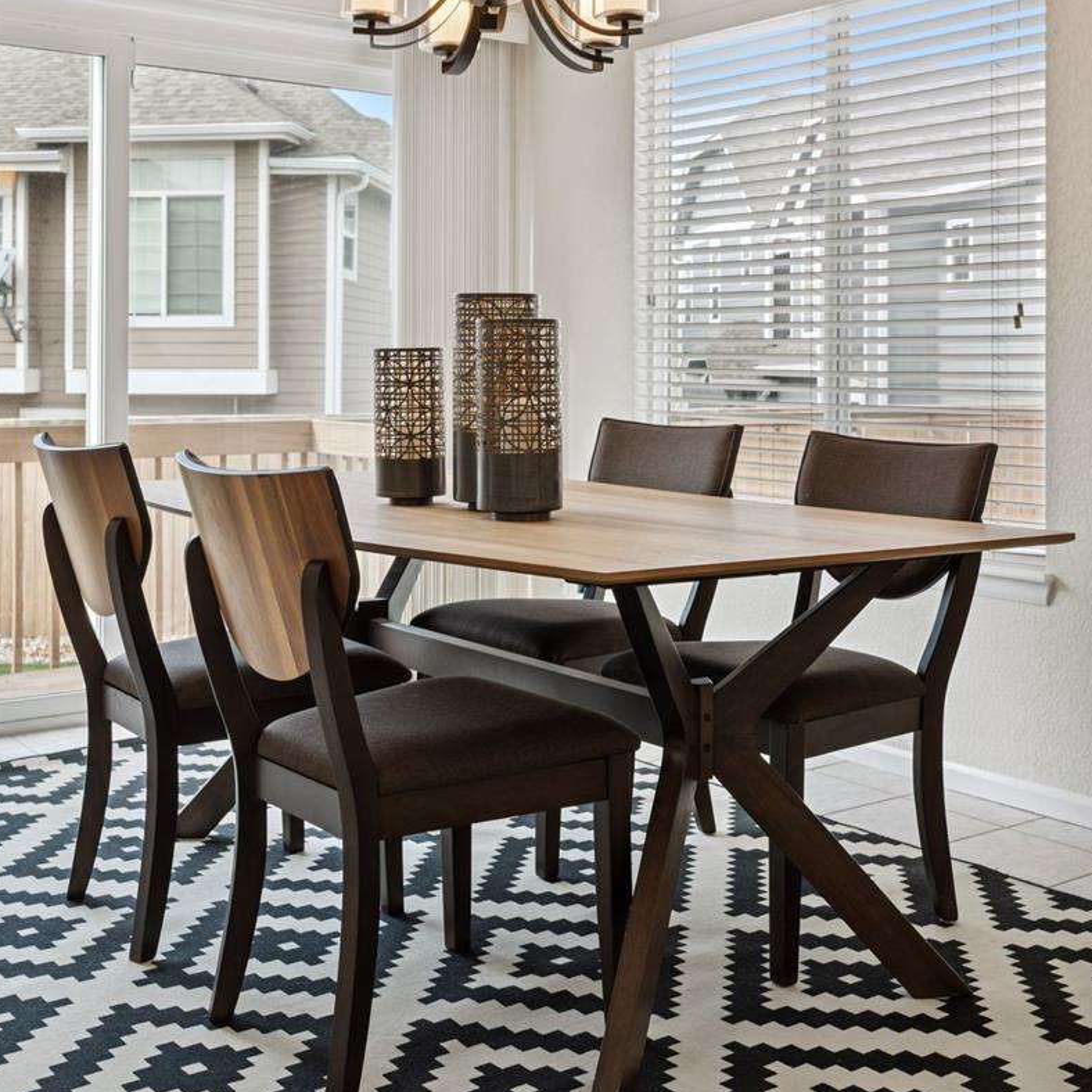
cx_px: 547
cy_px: 333
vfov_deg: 37.8
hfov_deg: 38.3
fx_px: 1570
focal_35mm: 44
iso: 400
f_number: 9
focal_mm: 34
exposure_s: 1/60
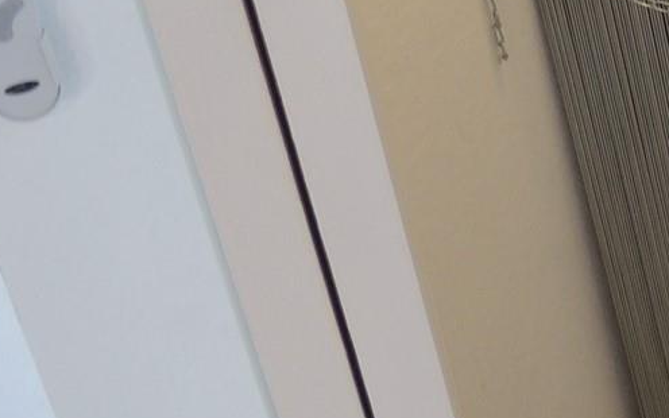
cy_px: -220
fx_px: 1495
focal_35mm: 82
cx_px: 1016
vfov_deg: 14.7
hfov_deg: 21.1
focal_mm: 4.3
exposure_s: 1/30
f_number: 3
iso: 160
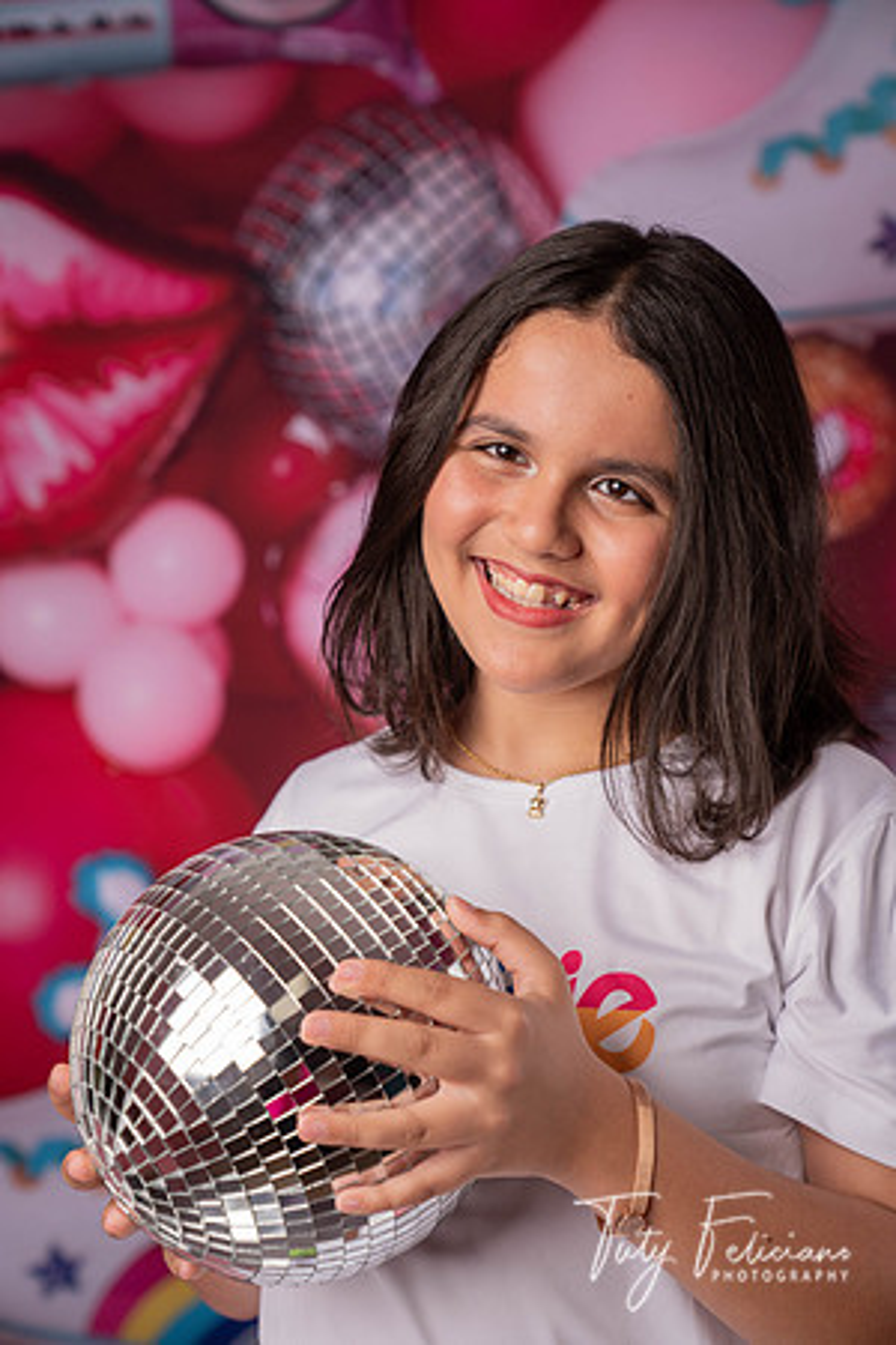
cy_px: 672
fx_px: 2464
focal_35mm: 66
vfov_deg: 30.5
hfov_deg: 20.6
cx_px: 448
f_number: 4.5
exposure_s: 1/250
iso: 125
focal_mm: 66
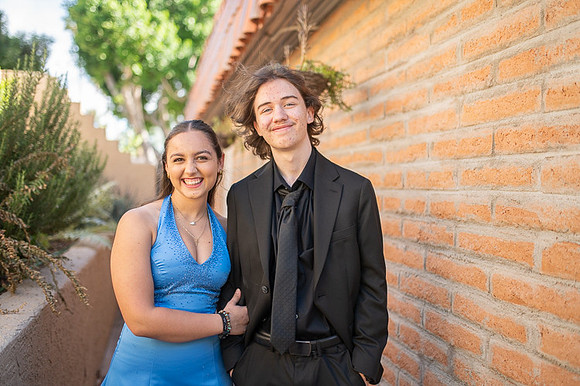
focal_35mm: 35
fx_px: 564
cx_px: 290
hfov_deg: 54.5
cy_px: 193
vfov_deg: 37.8
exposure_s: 1/3200
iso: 400
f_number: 1.4
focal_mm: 35
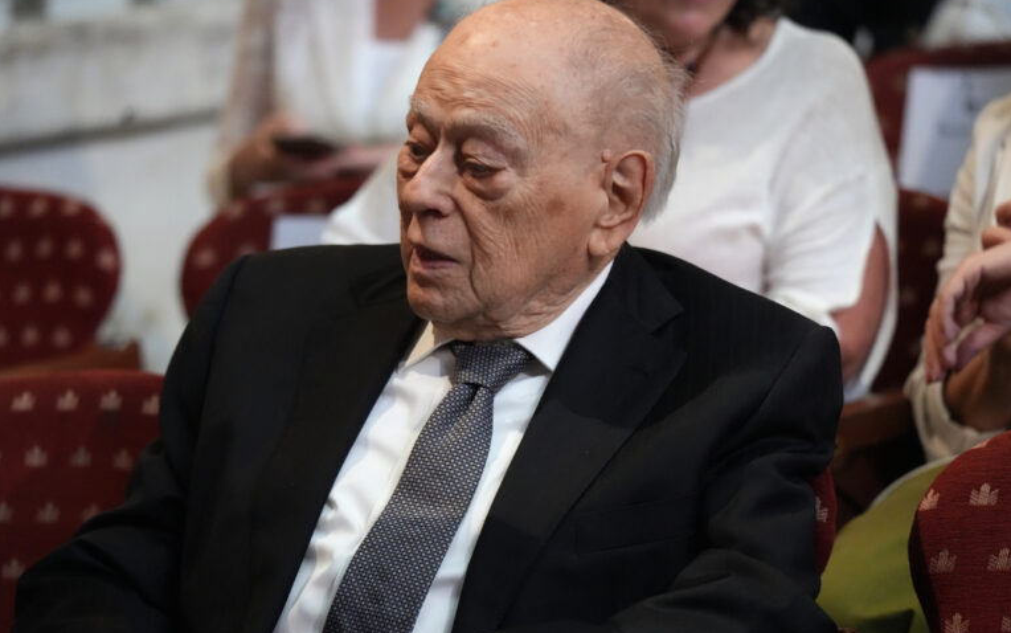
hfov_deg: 12.3
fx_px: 4685
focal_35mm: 170
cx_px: 506
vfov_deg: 7.7
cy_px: 320
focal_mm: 166
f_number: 4
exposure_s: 1/200
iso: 8000
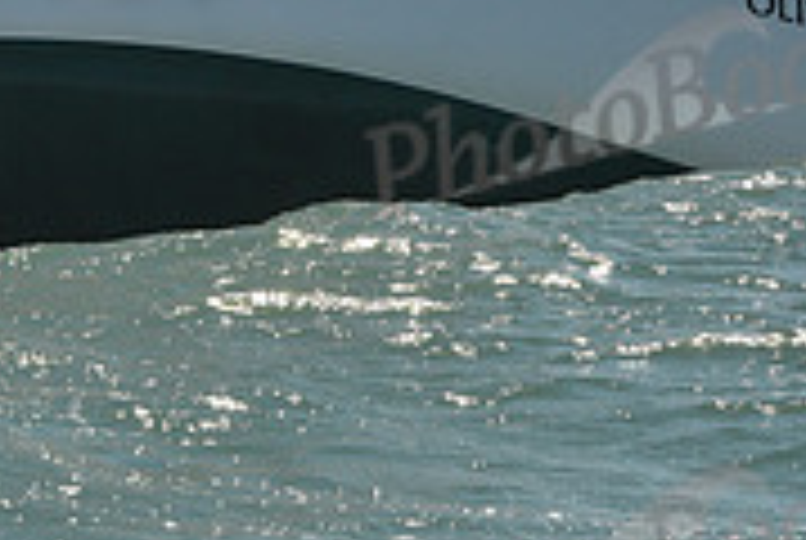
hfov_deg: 5.3
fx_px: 8701
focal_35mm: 388
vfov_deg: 3.6
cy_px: -70
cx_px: 135
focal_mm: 120
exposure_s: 1/800
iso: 320
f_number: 13
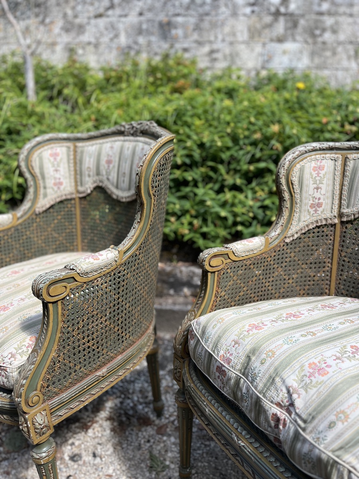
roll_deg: +0.4
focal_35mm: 26
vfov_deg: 67.3
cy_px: 240
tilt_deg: -13.8
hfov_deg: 53.1
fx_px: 360
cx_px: 180
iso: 50
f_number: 1.6
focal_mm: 5.1
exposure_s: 1/967
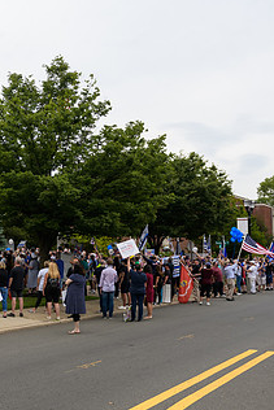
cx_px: 10
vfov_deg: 44.5
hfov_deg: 28.9
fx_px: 502
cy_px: 204
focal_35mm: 44
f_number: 3.2
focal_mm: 24
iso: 200
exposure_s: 1/400
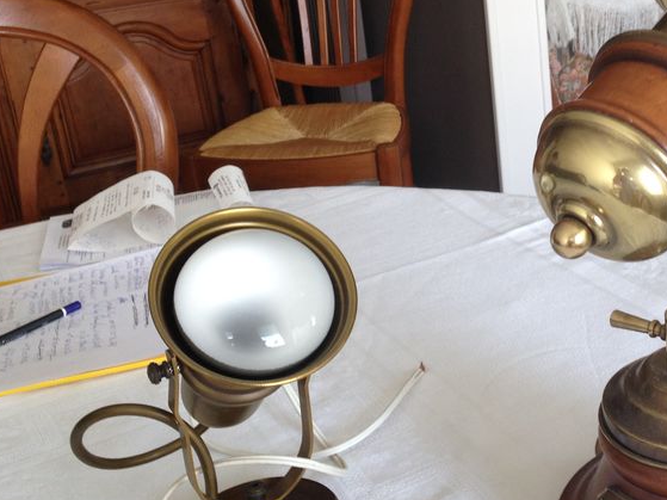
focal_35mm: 59
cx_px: 542
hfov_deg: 31.8
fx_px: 1137
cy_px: 175
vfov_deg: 24.7
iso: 50
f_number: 2.4
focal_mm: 4.12
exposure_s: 1/30
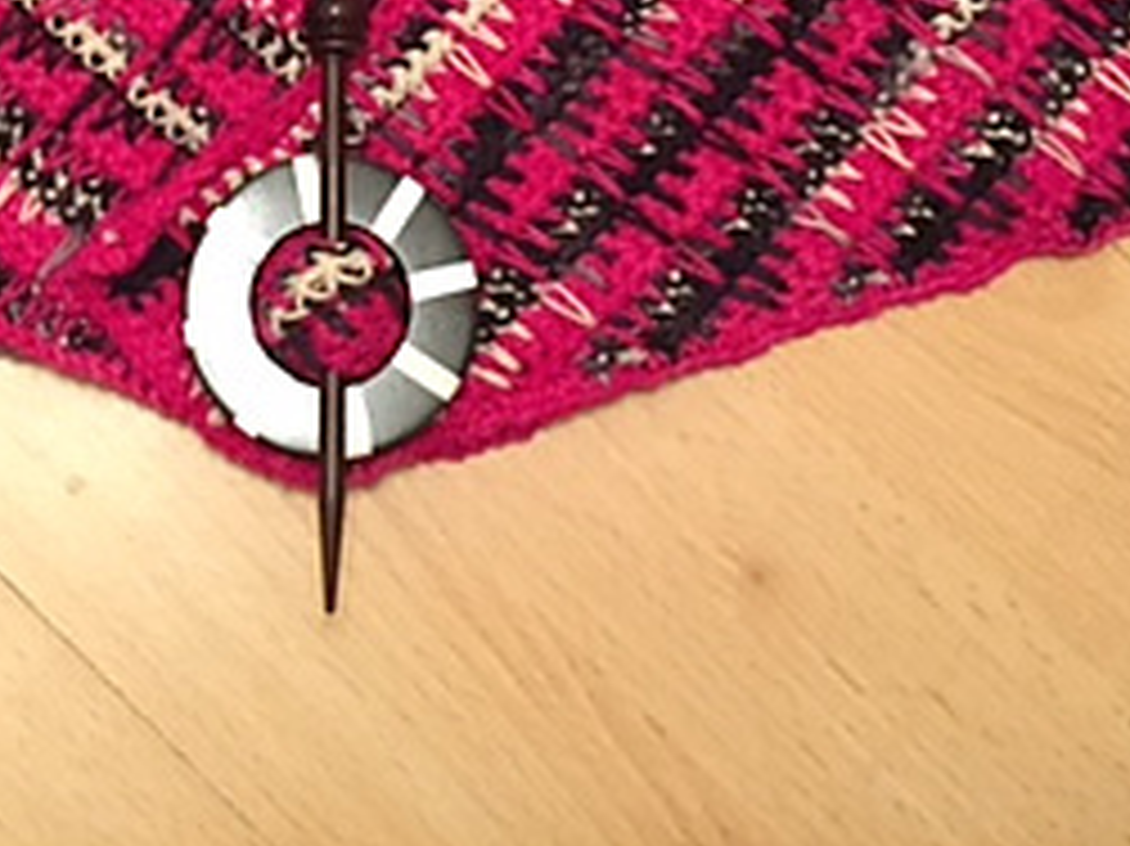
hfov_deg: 26.2
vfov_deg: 18.6
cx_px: 378
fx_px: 2414
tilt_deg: -72.9
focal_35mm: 74
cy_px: -220
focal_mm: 4.15
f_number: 2.2
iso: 320
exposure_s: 1/17
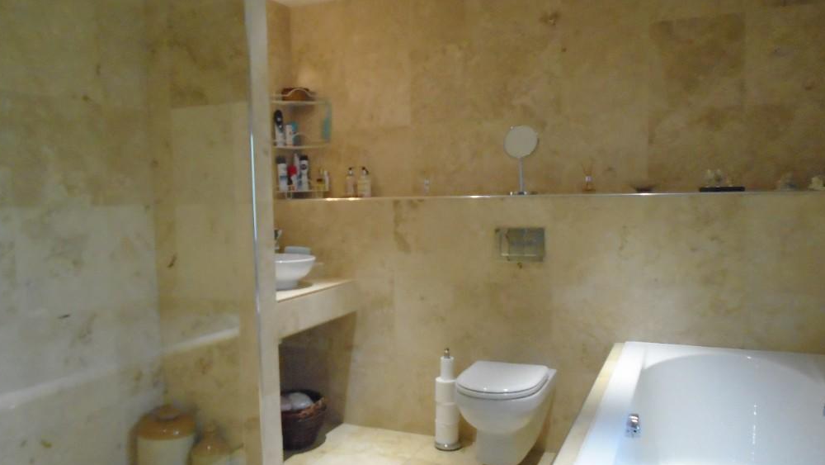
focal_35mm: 29
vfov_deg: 40.2
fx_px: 635
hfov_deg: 66.1
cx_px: 411
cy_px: 250
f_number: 3.2
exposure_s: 1/80
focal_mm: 4.6
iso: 800
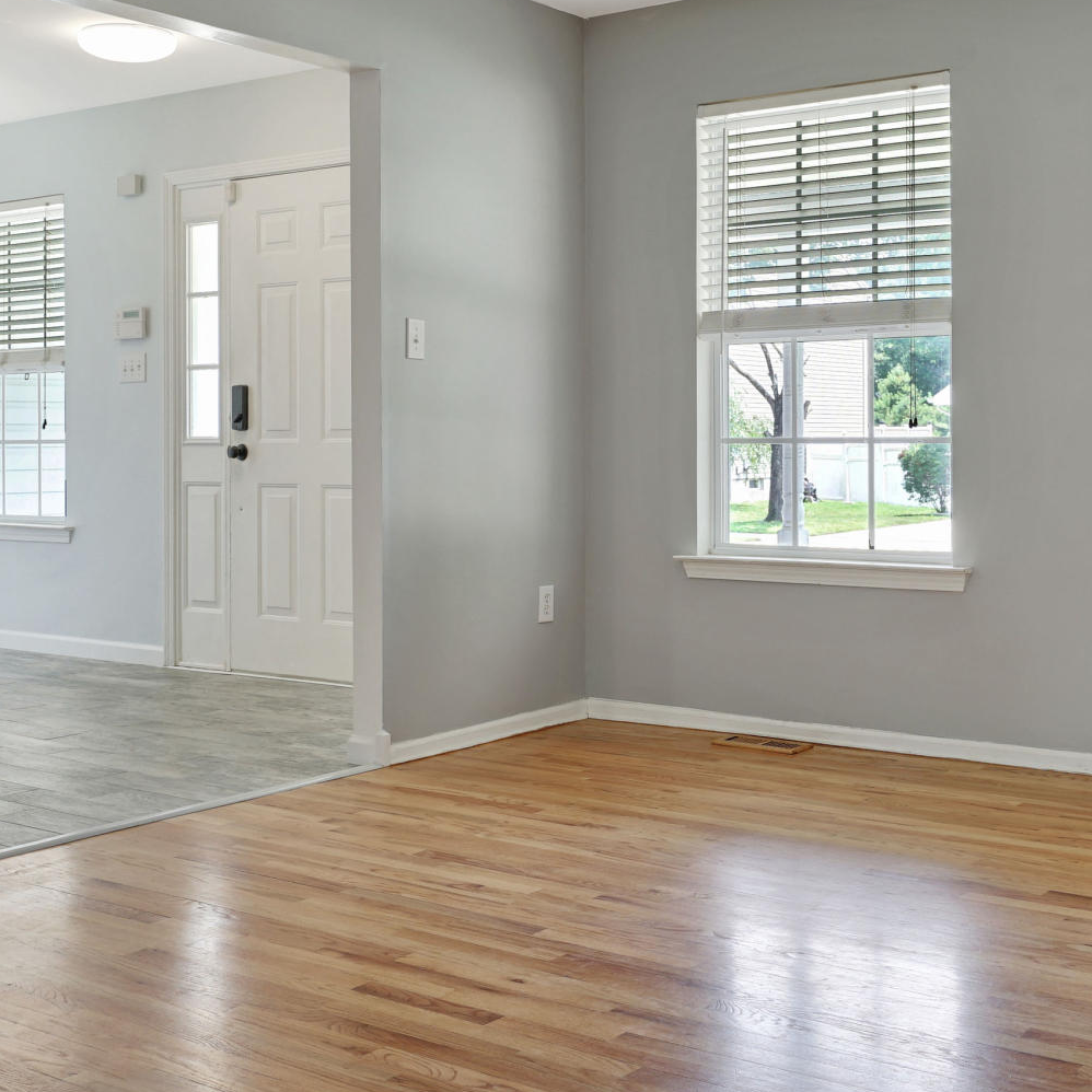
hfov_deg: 36.8
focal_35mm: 46
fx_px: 1642
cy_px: 430
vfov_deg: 36.6
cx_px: 537
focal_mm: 18
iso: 100
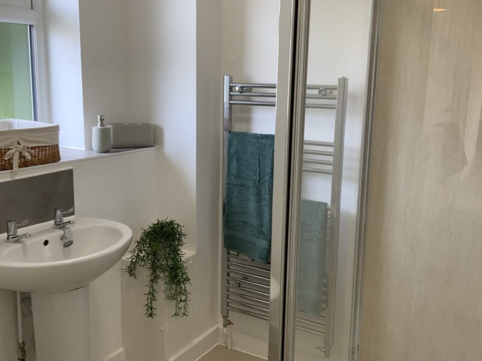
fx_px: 404
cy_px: 180
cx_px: 241
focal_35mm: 29
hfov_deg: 61.7
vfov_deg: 48.2
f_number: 1.8
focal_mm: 3
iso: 64
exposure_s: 1/104
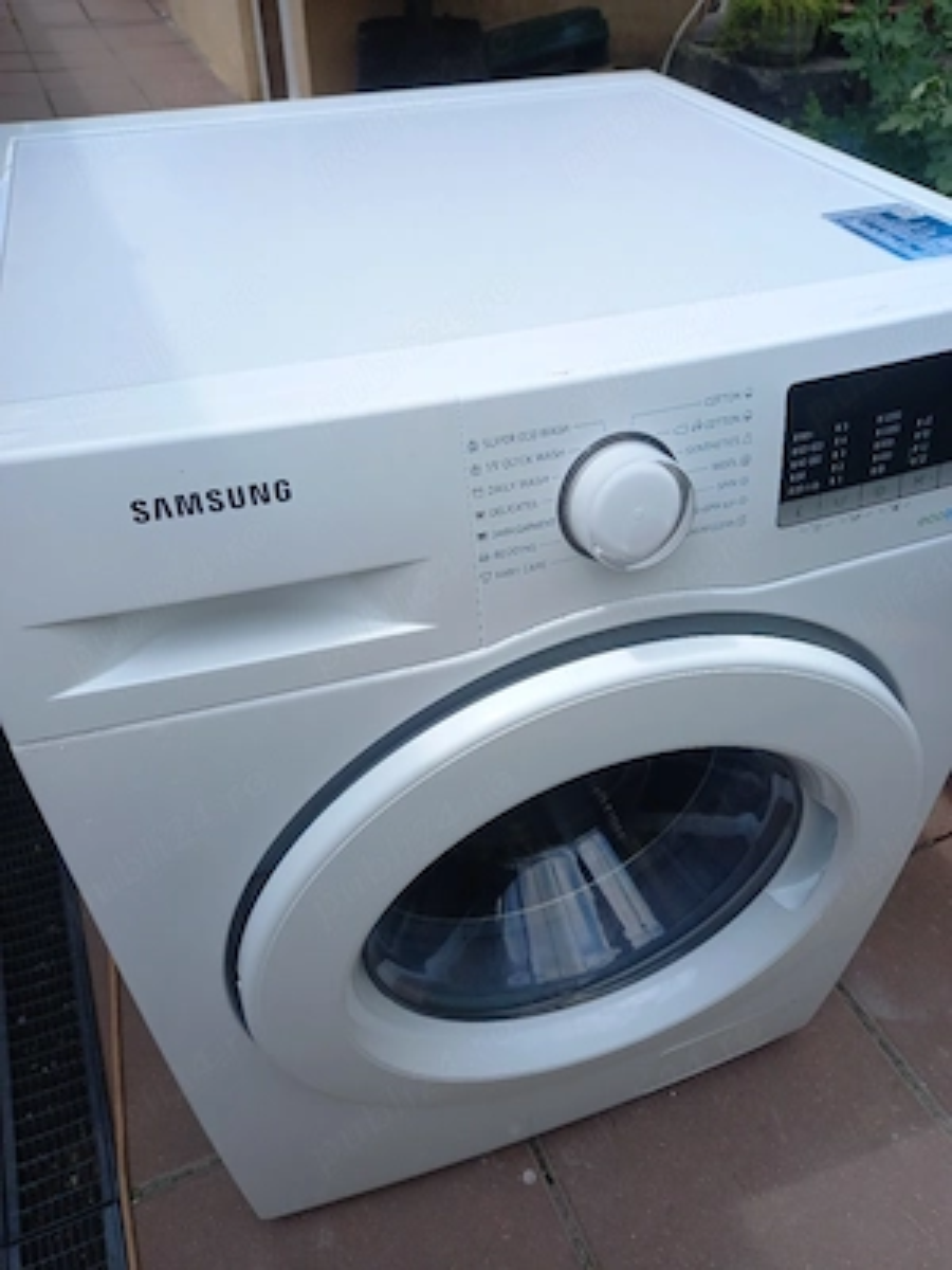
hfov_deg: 54.9
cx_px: 476
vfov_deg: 69.4
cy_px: 635
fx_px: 917
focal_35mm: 25
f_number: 2
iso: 25
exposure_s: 1/714
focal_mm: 4.6
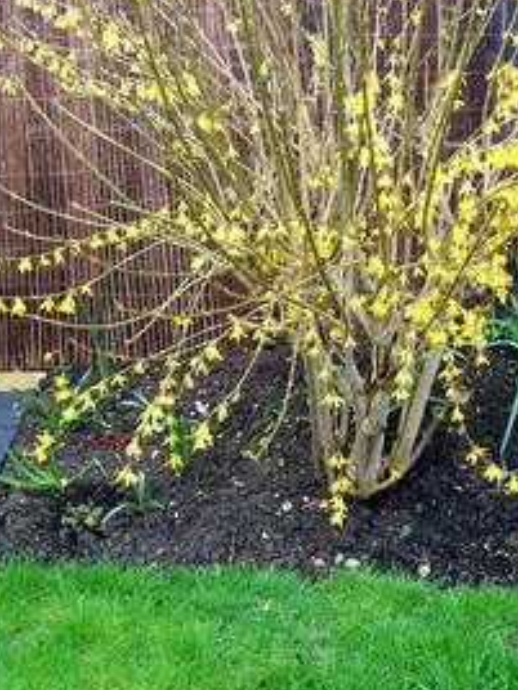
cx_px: 309
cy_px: 201
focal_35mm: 59
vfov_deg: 32.3
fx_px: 1177
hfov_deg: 24.8
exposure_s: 1/128
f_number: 2.7
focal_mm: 6
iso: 80
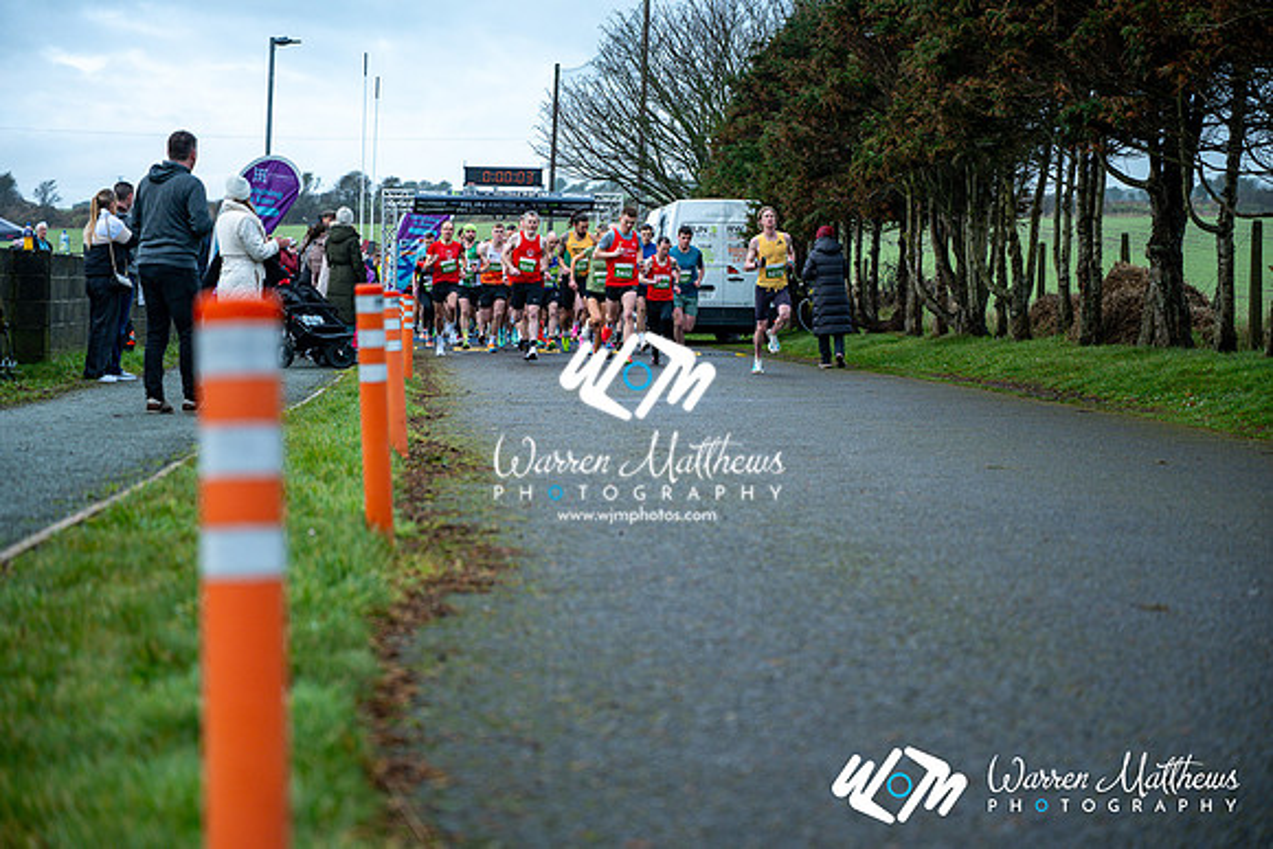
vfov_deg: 19.5
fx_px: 2476
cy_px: 424
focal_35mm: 70
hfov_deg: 28.8
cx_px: 636
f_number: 2.8
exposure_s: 1/1250
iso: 280
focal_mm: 70
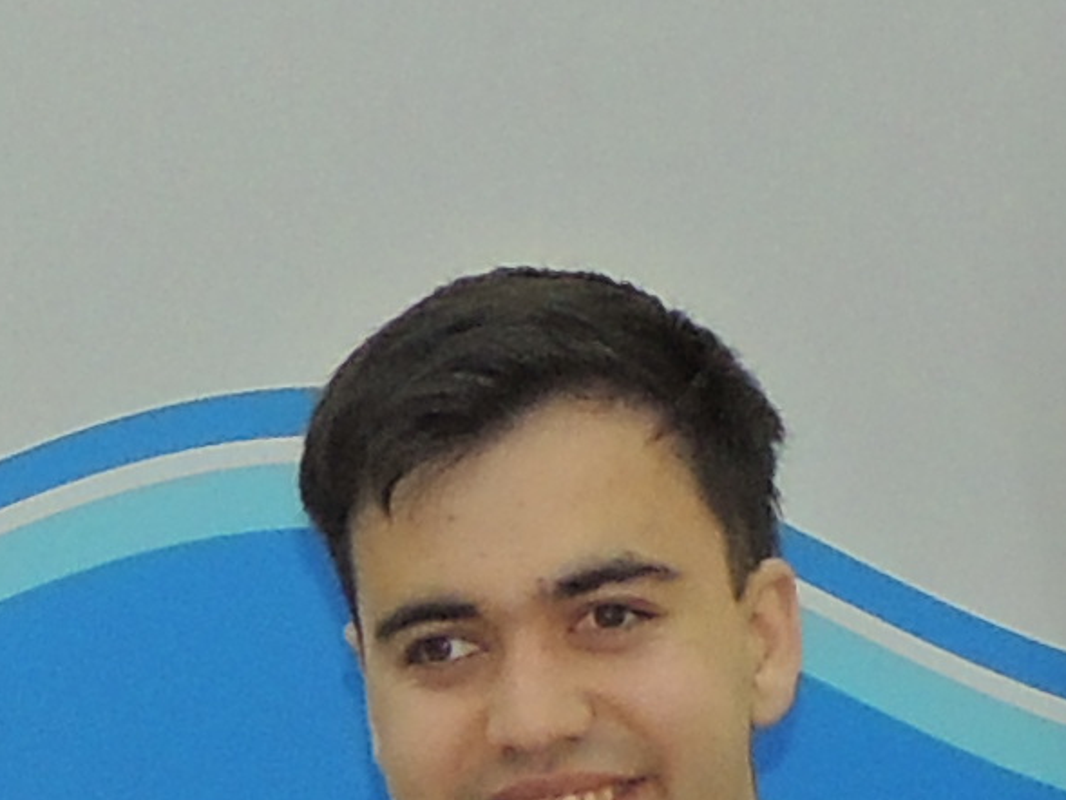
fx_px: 7947
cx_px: 20
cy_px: 1850
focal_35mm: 258
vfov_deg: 5.6
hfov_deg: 7.6
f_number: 3.2
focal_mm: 5.8
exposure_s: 1/50
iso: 360
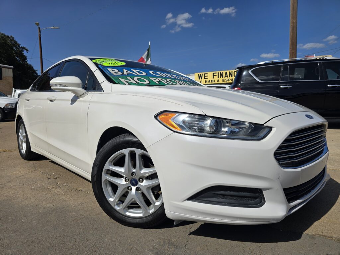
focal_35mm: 23
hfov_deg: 73.9
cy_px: 128
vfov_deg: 58.9
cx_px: 170
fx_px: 226
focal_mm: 6.3
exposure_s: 1/1936
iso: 12
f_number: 1.7
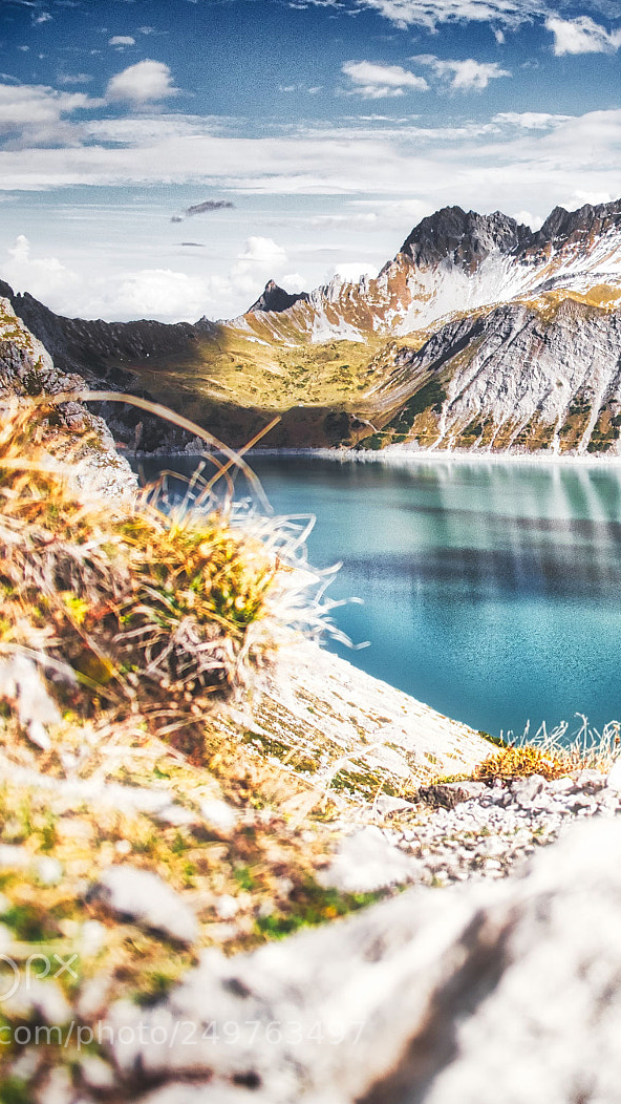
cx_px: 657
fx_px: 1258
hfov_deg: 25.9
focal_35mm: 43
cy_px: 556
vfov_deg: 47.4
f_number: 2.8
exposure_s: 1/4000
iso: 200
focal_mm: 18
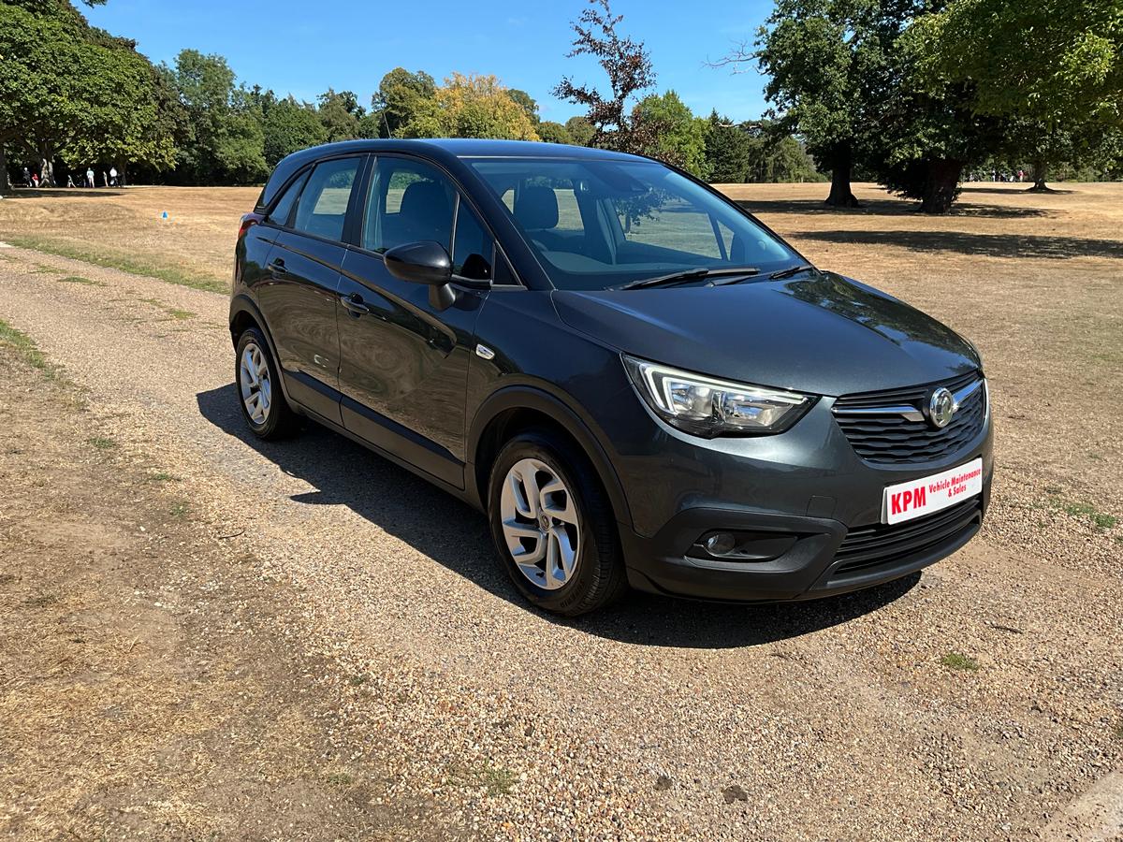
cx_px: 562
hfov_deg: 61.7
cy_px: 421
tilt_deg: -14.0
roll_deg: +2.0
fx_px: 941
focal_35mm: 29
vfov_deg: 48.2
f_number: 1.8
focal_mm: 3
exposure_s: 1/1451
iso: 25
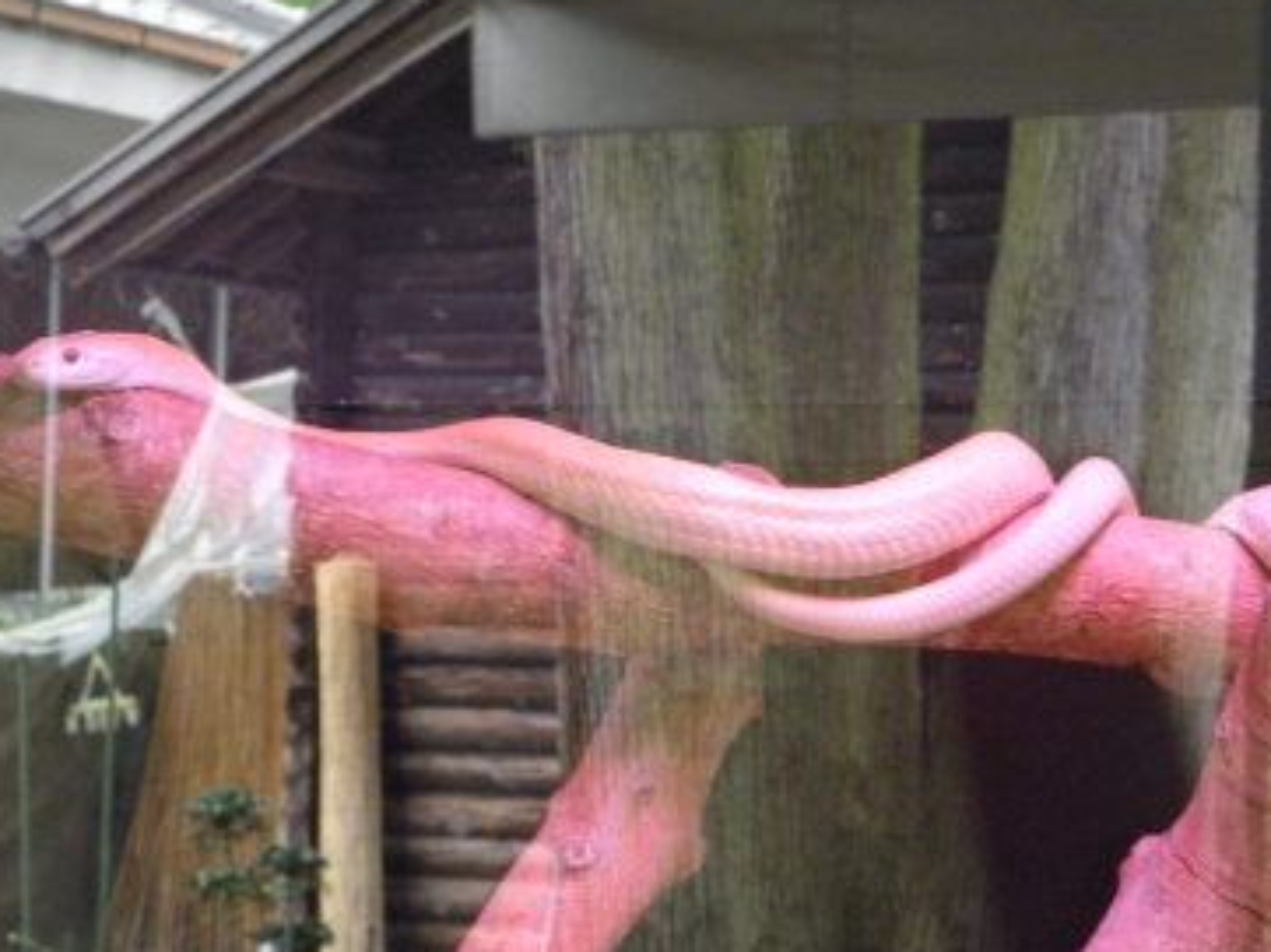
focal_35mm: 94
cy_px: 501
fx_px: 3449
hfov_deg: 20.8
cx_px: 797
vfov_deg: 15.7
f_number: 4.3
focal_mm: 12.2
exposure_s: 1/15
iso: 400
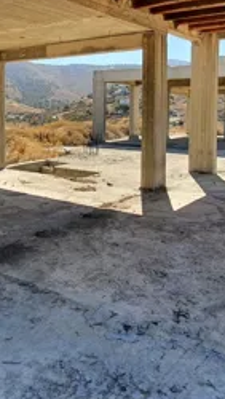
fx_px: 360
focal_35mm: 34
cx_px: 77
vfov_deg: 56.7
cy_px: 131
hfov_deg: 34.4
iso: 50
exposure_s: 1/664
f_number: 2.2
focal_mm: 1.8
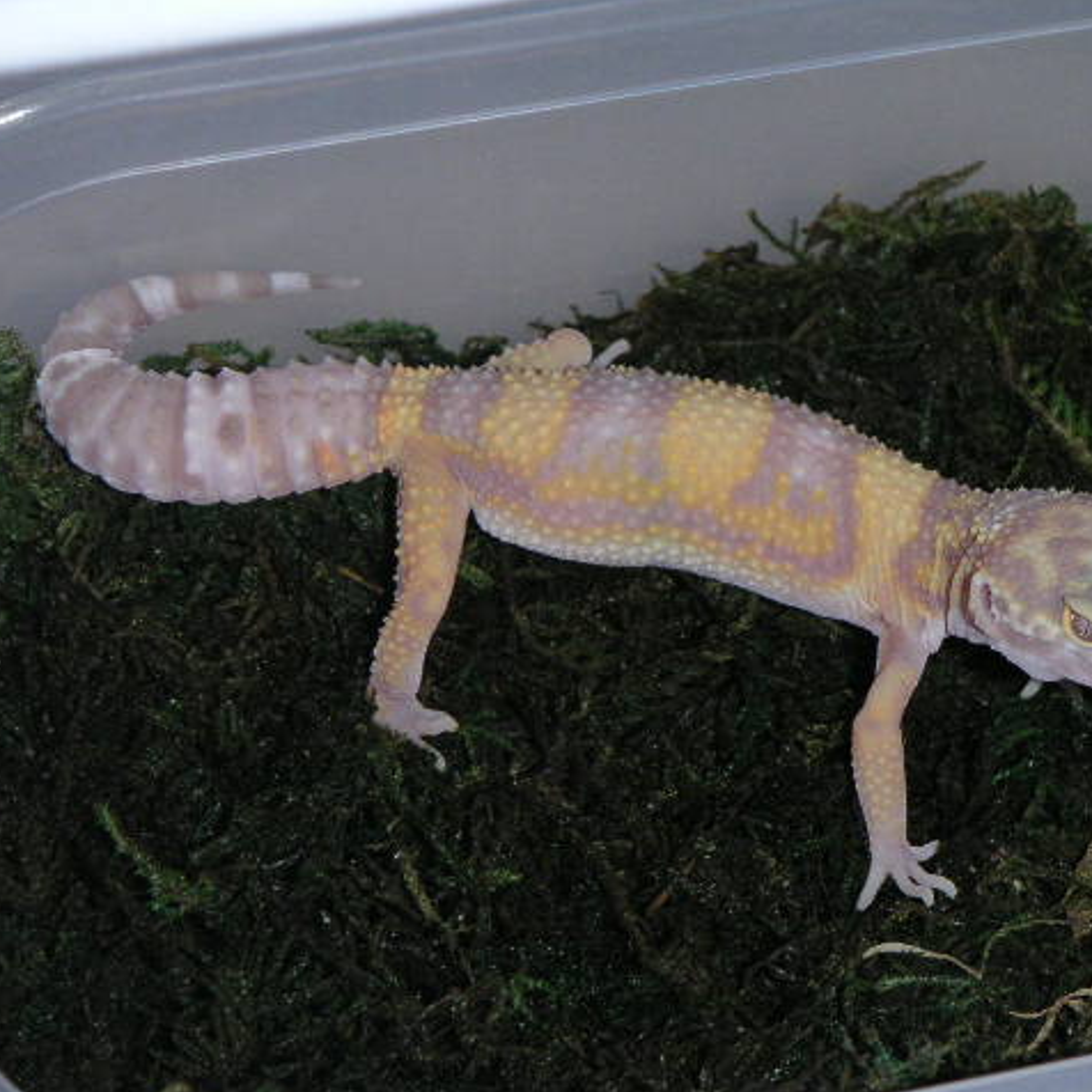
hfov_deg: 13.2
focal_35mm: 132
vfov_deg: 13.2
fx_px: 4711
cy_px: 546
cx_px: 661
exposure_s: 1/111
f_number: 8
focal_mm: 17.1
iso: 160
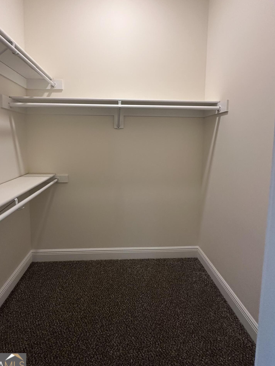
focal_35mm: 17
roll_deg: -1.8
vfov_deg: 90.2
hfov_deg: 74.6
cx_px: 127
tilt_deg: -2.1
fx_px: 180
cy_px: 153
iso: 200
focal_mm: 2.22
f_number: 2.2
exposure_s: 1/60
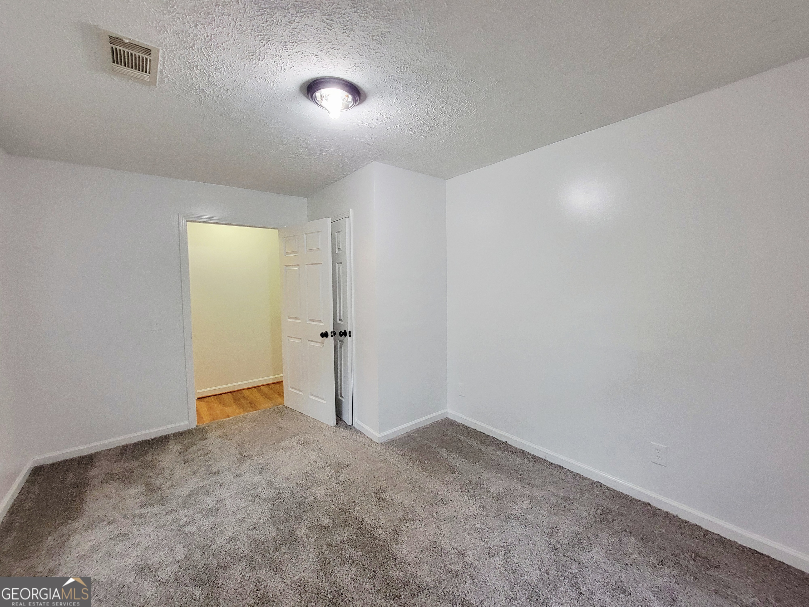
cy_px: 304
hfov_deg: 106.2
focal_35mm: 13
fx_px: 304
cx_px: 404
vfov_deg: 89.9
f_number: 2.2
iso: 320
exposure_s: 1/60.2
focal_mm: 2.2
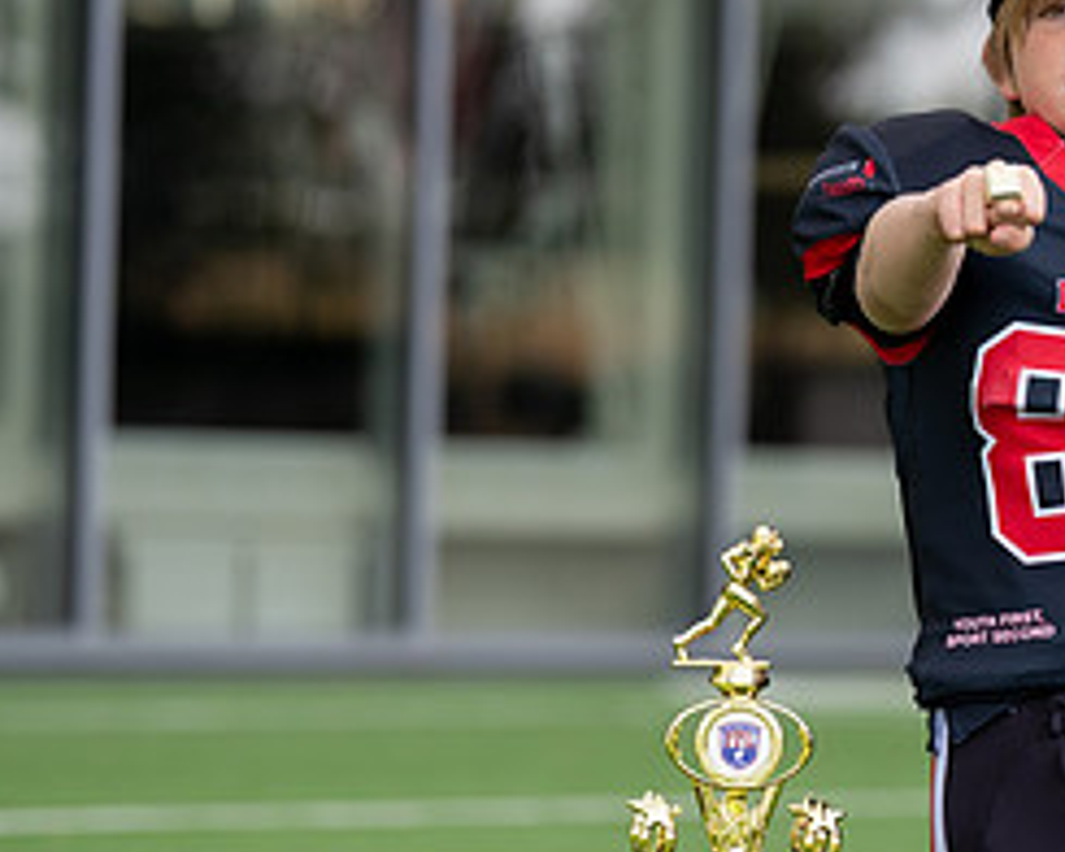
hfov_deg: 6.0
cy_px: 594
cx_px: 1125
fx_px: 10086
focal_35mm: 320
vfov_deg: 4.8
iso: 100
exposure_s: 1/400
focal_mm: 125
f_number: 2.8
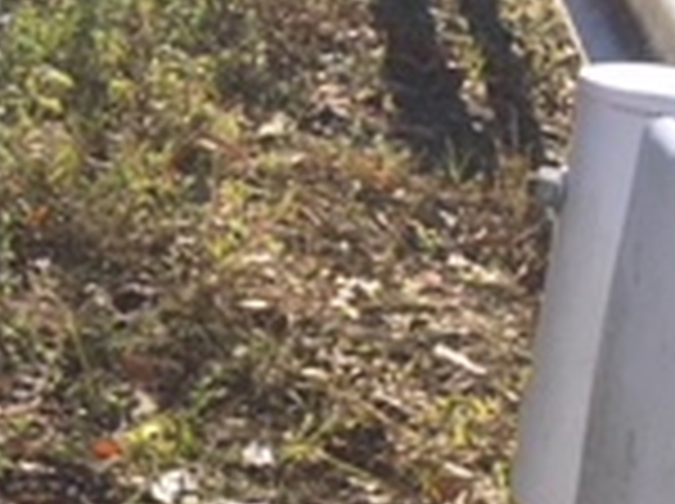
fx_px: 2414
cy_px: 9
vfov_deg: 11.8
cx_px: -742
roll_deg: -0.6
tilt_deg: -13.6
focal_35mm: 124
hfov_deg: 13.3
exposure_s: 1/1099
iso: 25
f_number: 2.2
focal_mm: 4.15
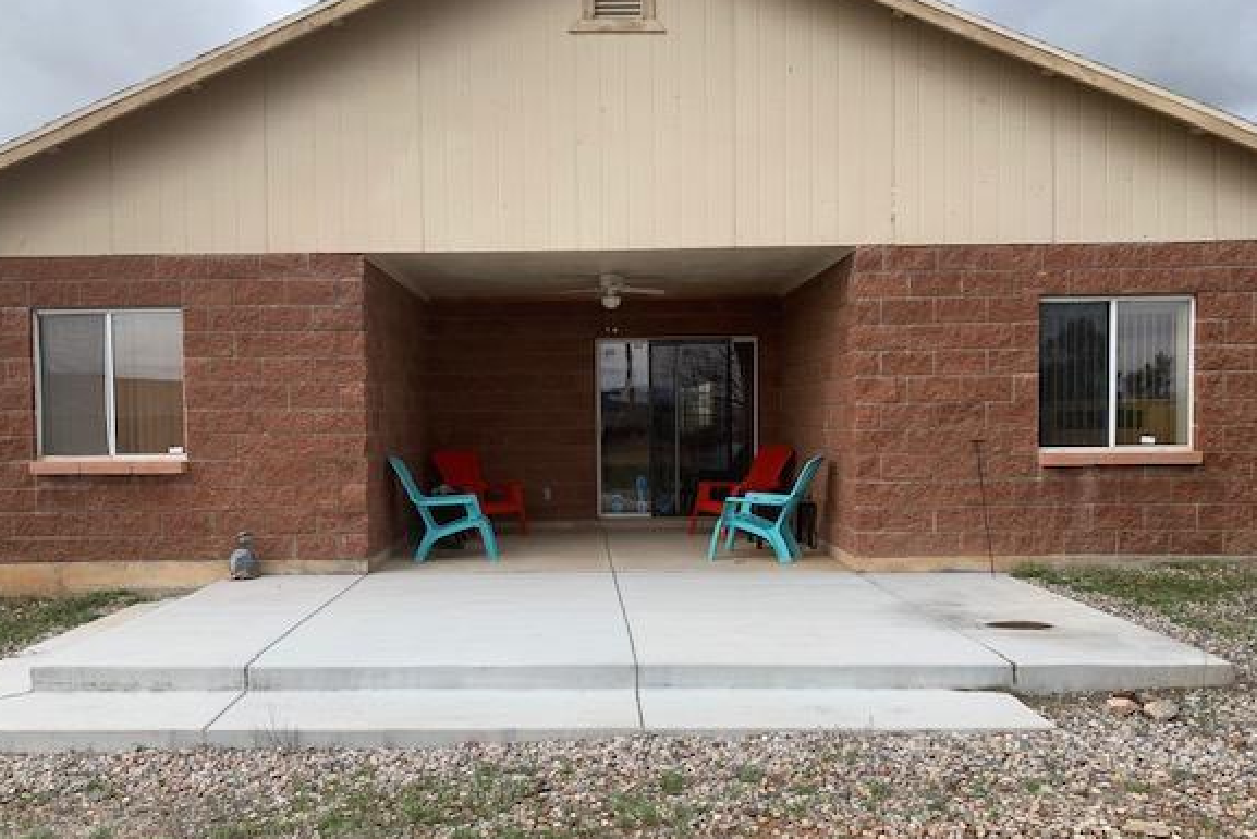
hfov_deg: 61.8
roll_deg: +1.2
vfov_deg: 43.5
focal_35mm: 30
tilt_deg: -3.7
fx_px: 1048
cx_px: 577
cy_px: 479
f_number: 1.8
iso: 25
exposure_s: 1/1190
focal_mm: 4.25
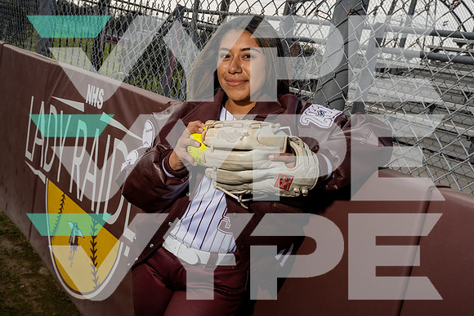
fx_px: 540
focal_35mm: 41
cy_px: 158
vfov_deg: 32.6
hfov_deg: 47.4
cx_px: 237
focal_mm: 41
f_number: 10
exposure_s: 1/250
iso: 100
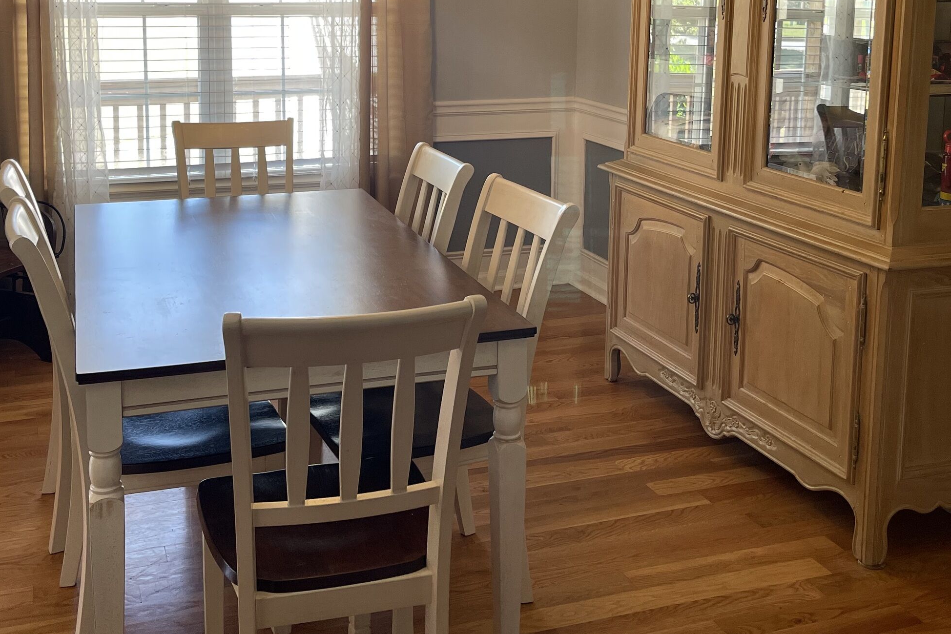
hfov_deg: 47.3
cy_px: 110
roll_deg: -0.1
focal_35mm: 41
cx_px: 428
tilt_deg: -7.1
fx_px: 1083
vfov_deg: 31.6
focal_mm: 5.1
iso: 100
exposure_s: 1/120
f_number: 1.6
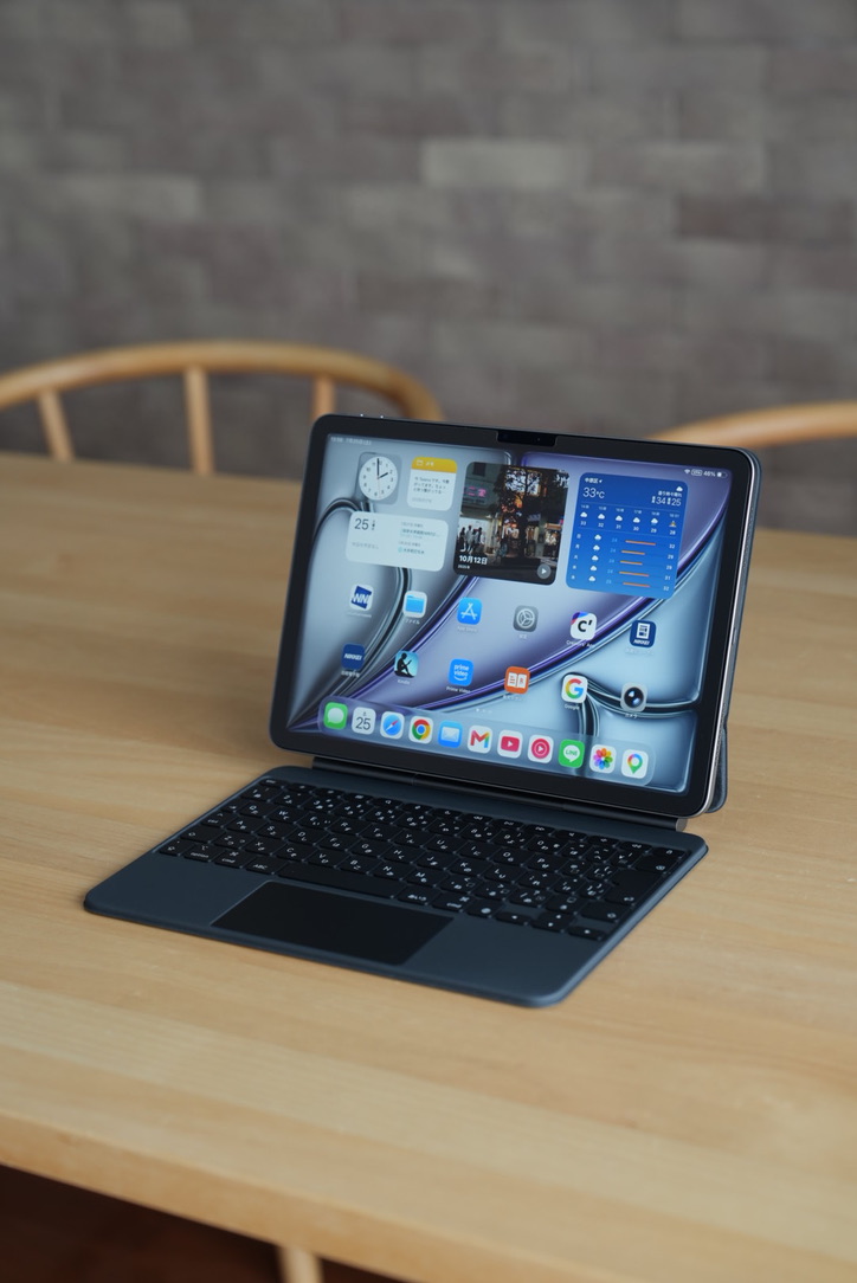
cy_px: 642
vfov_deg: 31.9
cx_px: 428
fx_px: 2247
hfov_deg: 21.6
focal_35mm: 63
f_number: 4
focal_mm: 63
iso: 500
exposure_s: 1/80
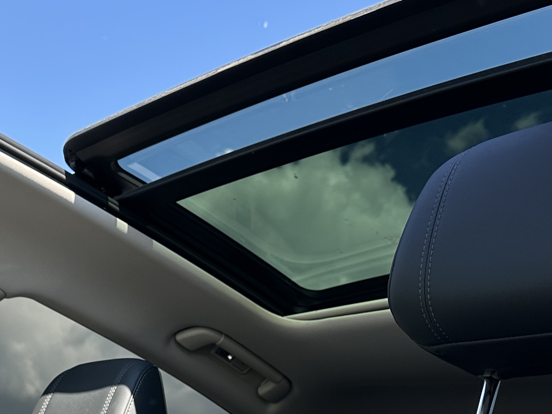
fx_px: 1084
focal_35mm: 68
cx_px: 113
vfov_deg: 20.5
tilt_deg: +12.4
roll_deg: -12.7
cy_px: 469
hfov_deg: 28.0
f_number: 1.78
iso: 80
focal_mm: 6.86
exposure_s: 1/829
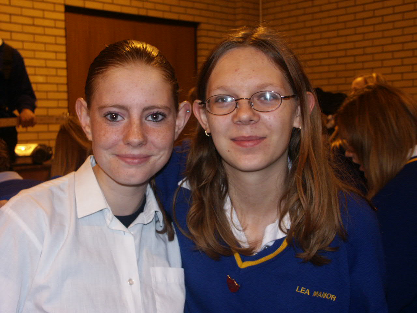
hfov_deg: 38.2
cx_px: 208
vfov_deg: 29.1
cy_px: 156
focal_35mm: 50
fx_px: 602
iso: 200
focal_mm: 12.85
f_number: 4
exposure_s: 1/45
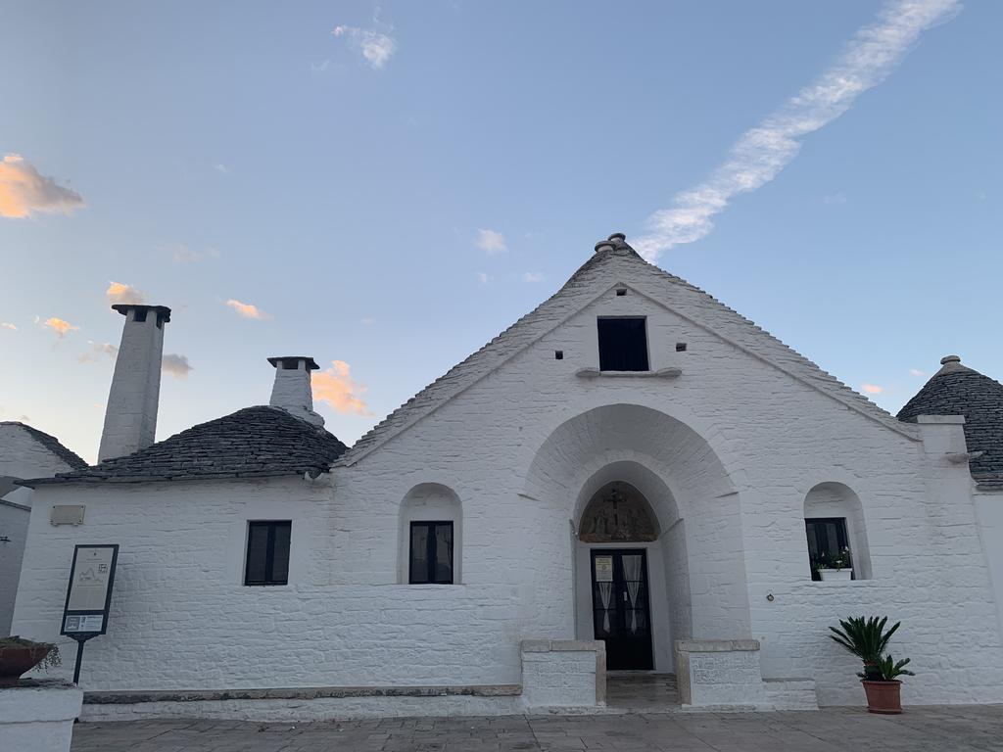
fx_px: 753
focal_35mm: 26
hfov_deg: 67.3
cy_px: 376
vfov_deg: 53.1
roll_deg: +0.5
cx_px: 502
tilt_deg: +17.7
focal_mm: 4.25
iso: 25
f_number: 1.8
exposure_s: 1/134
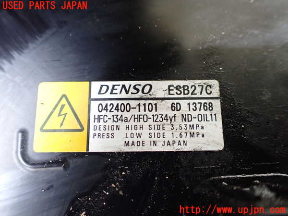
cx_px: 144
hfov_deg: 60.0
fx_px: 250
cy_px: 108
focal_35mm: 30
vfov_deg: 46.8
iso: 800
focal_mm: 5.4
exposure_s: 1/40
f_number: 2.3
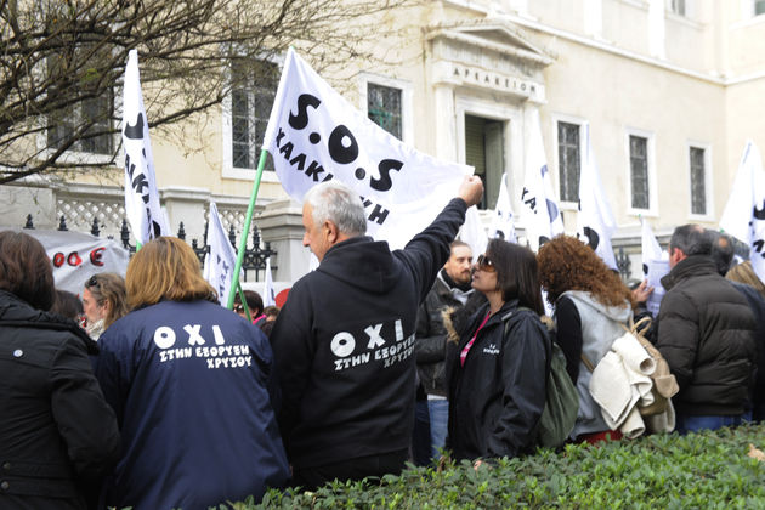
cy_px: 255
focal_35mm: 40
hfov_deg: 48.5
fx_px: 850
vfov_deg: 33.4
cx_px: 382
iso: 640
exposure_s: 1/100
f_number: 6.3
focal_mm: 40
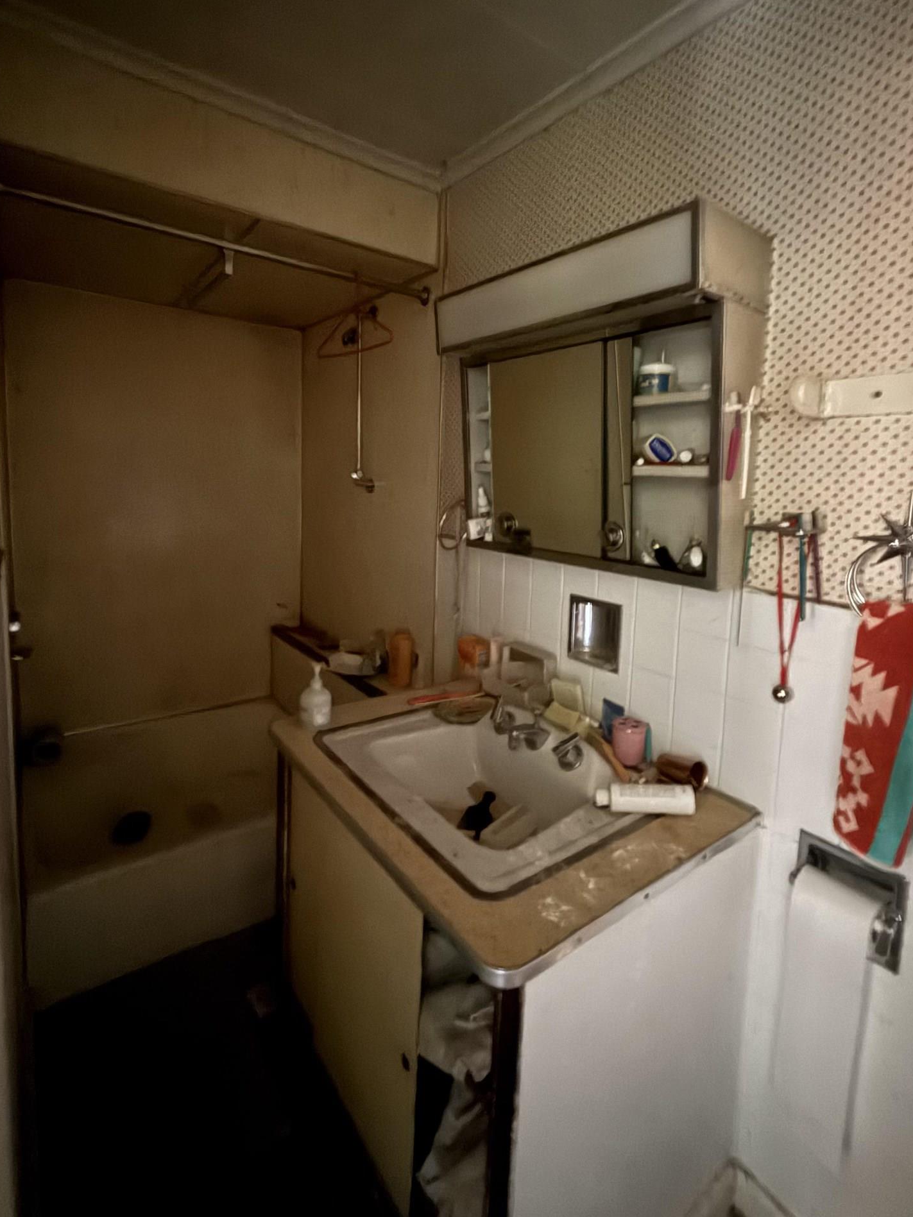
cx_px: 466
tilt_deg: -4.6
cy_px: 540
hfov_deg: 74.7
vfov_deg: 90.7
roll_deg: -3.6
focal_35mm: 17
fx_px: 598
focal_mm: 2.22
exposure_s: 1/4
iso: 1250
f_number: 2.2
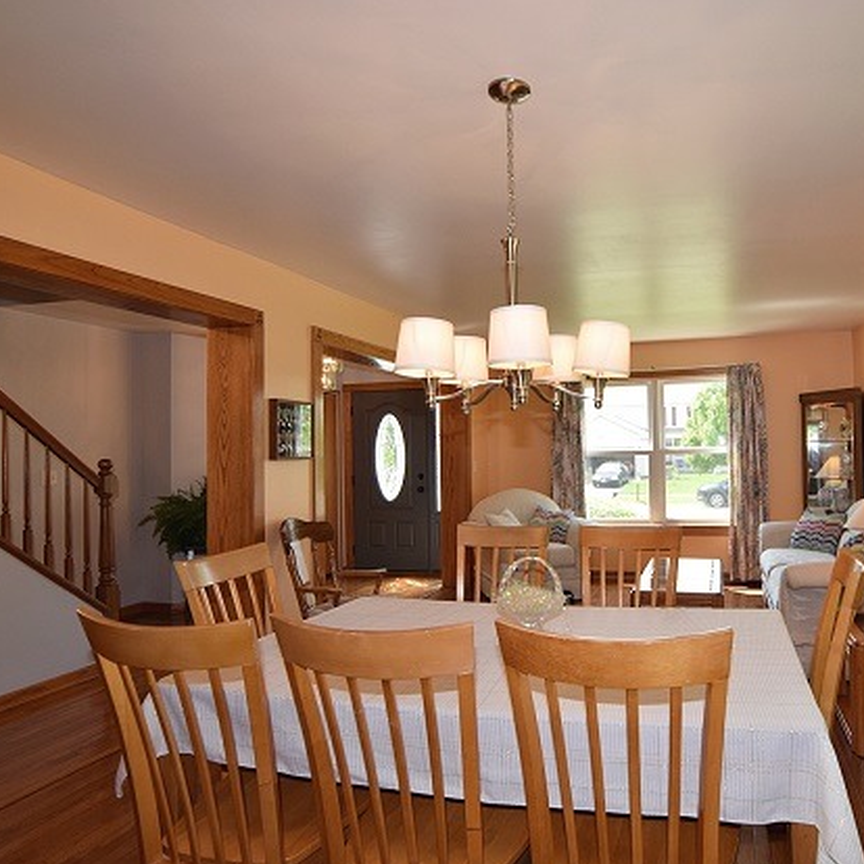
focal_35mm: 22
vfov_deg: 70.5
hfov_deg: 68.1
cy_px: 436
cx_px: 591
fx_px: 612
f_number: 5.6
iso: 400
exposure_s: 1/125
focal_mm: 11
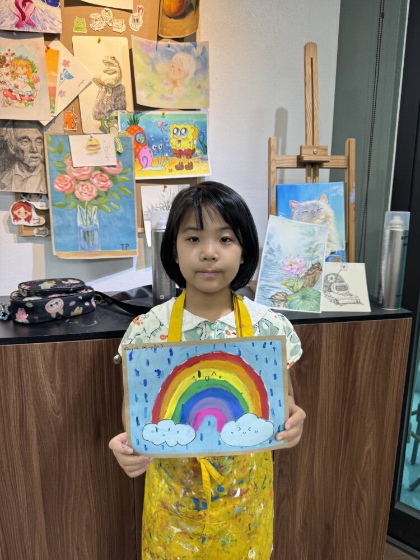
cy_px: 280
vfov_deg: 71.6
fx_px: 388
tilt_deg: -11.1
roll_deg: -0.5
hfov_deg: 56.8
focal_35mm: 24
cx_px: 210
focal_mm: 6.76
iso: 80
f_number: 1.78
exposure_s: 1/100
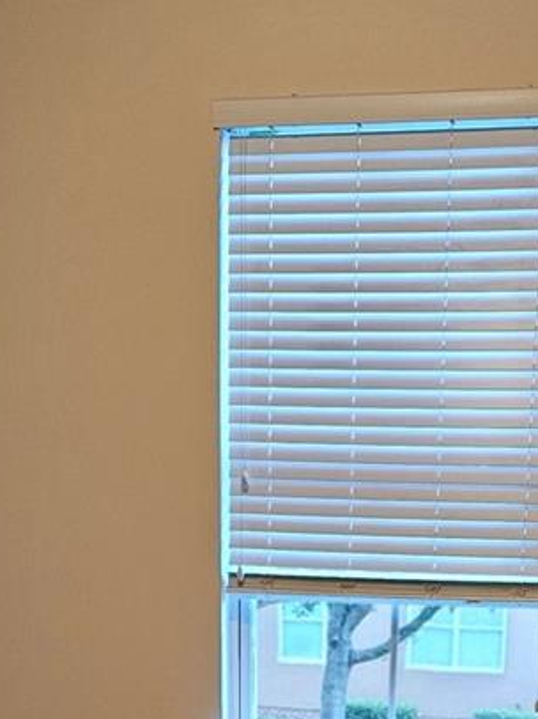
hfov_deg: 21.6
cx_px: 324
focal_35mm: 68
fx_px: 1411
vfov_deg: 25.6
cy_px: 864
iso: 800
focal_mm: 6.3
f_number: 1.7
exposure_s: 1/60
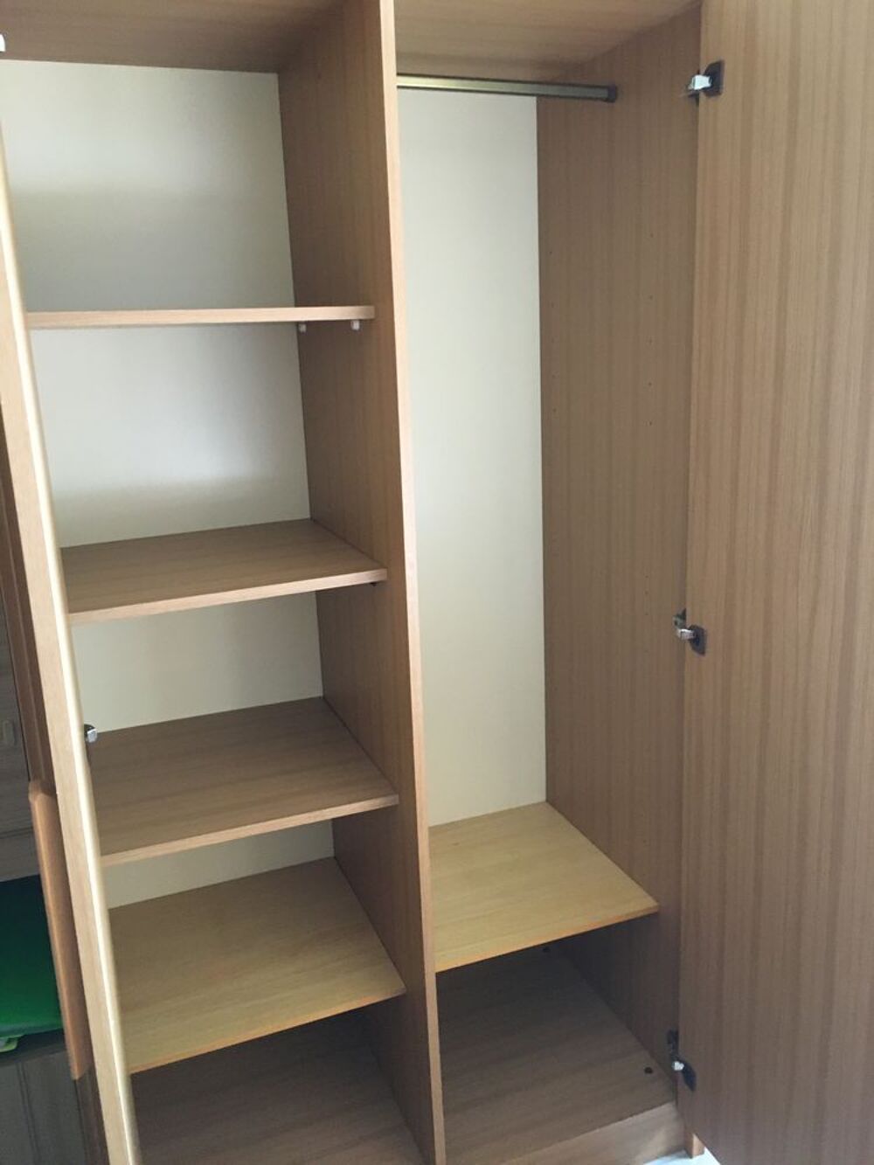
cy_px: 582
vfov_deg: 61.7
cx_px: 437
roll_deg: +1.4
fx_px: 976
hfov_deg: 48.2
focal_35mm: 29
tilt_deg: -14.0
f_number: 2.2
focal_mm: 4.15
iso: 200
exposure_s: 1/25
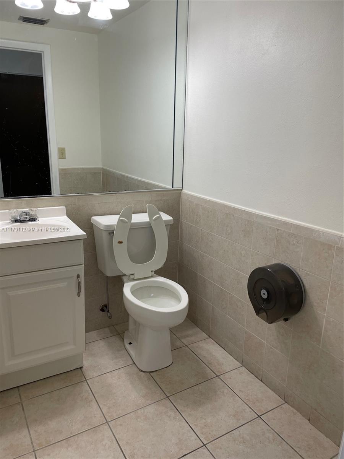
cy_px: 230
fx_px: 345
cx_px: 172
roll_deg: -1.3
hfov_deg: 53.1
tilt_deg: -15.6
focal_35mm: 26
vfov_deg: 67.3
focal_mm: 4.2
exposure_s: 1/120
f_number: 1.6
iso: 40
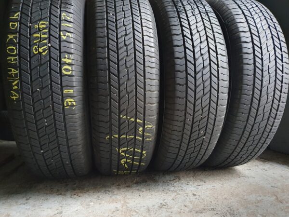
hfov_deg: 67.3
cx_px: 144
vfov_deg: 53.1
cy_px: 108
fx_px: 217
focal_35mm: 26
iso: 500
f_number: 1.5
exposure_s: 1/50
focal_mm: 4.32
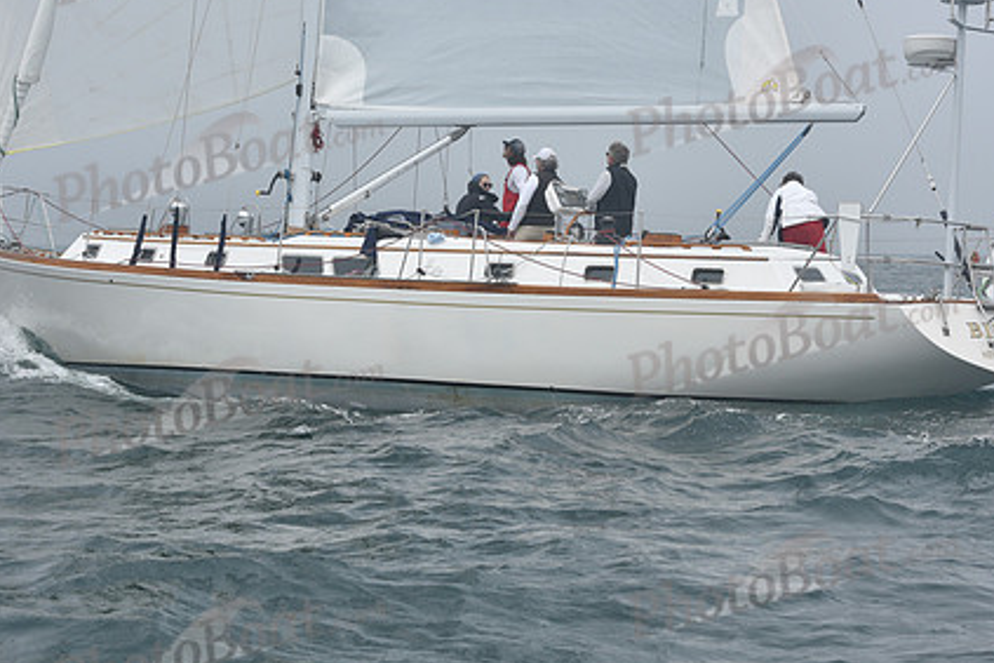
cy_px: 250
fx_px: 2650
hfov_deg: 21.2
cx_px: 508
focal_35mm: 96
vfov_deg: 14.2
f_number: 10
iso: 250
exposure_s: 1/800
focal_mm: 70
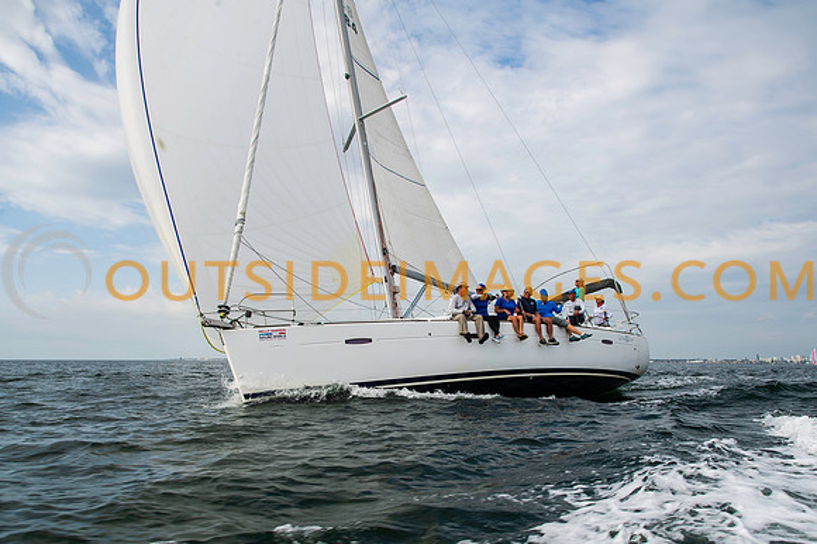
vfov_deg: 44.2
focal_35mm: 29
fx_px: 664
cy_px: 332
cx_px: 408
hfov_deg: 63.2
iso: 100
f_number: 9
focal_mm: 24
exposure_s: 1/160
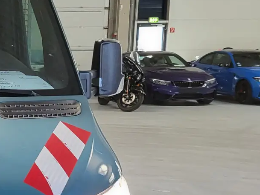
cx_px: -132
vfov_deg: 17.8
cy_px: 155
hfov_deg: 20.4
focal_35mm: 82
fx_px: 616
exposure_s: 1/100
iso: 160
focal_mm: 5.4
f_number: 1.8
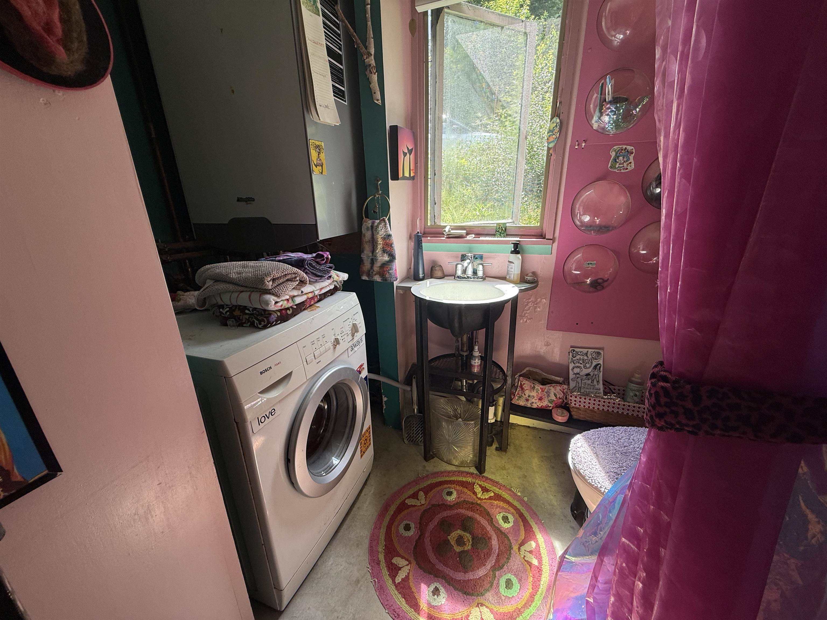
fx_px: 334
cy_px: 310
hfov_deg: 102.1
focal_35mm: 14
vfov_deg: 85.7
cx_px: 414
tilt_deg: -17.7
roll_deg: +1.5
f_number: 2.2
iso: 64
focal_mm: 2.22
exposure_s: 1/99
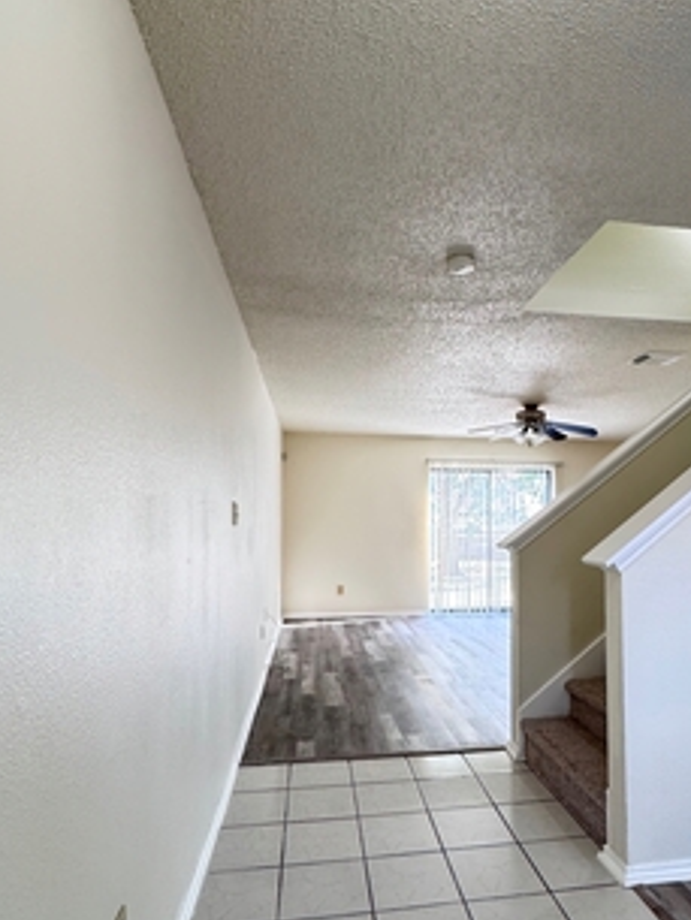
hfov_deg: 60.7
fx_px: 585
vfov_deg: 76.1
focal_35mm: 22
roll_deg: +0.5
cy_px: 510
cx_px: 410
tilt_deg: +1.4
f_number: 2.2
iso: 250
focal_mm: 2.22
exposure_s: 1/60
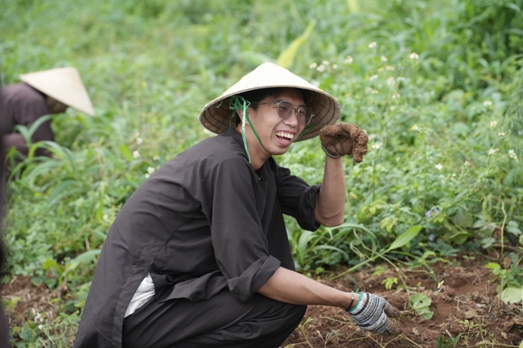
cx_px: 262
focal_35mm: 84
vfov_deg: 16.3
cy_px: 174
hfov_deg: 24.2
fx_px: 1220
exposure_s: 1/1000
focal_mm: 84
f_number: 3.2
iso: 400
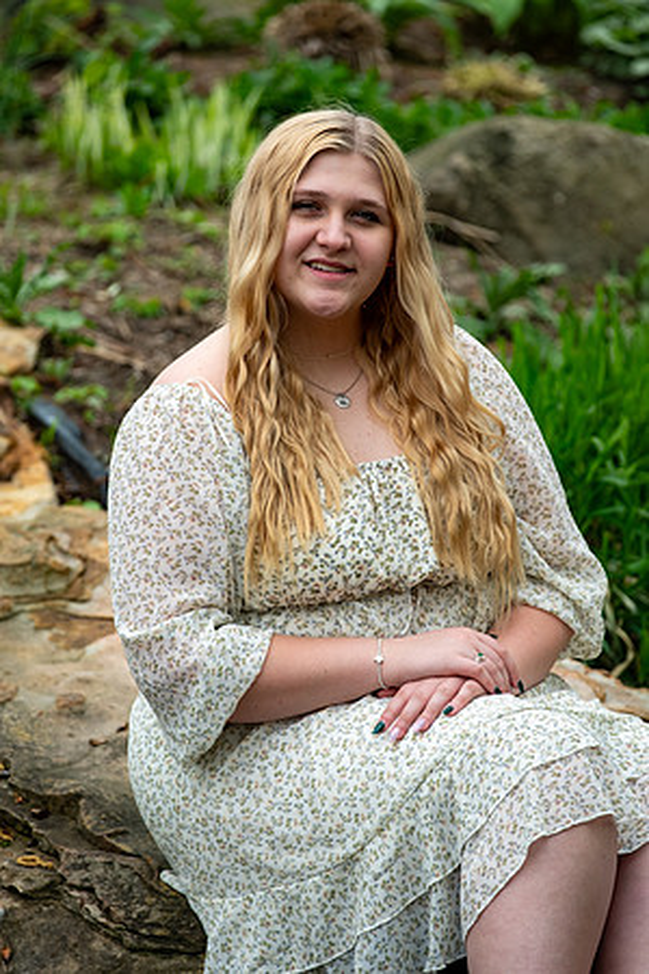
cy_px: 487
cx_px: 324
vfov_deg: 10.2
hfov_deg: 6.8
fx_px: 5462
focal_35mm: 202
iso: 250
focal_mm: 134.4
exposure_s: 1/320
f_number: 4
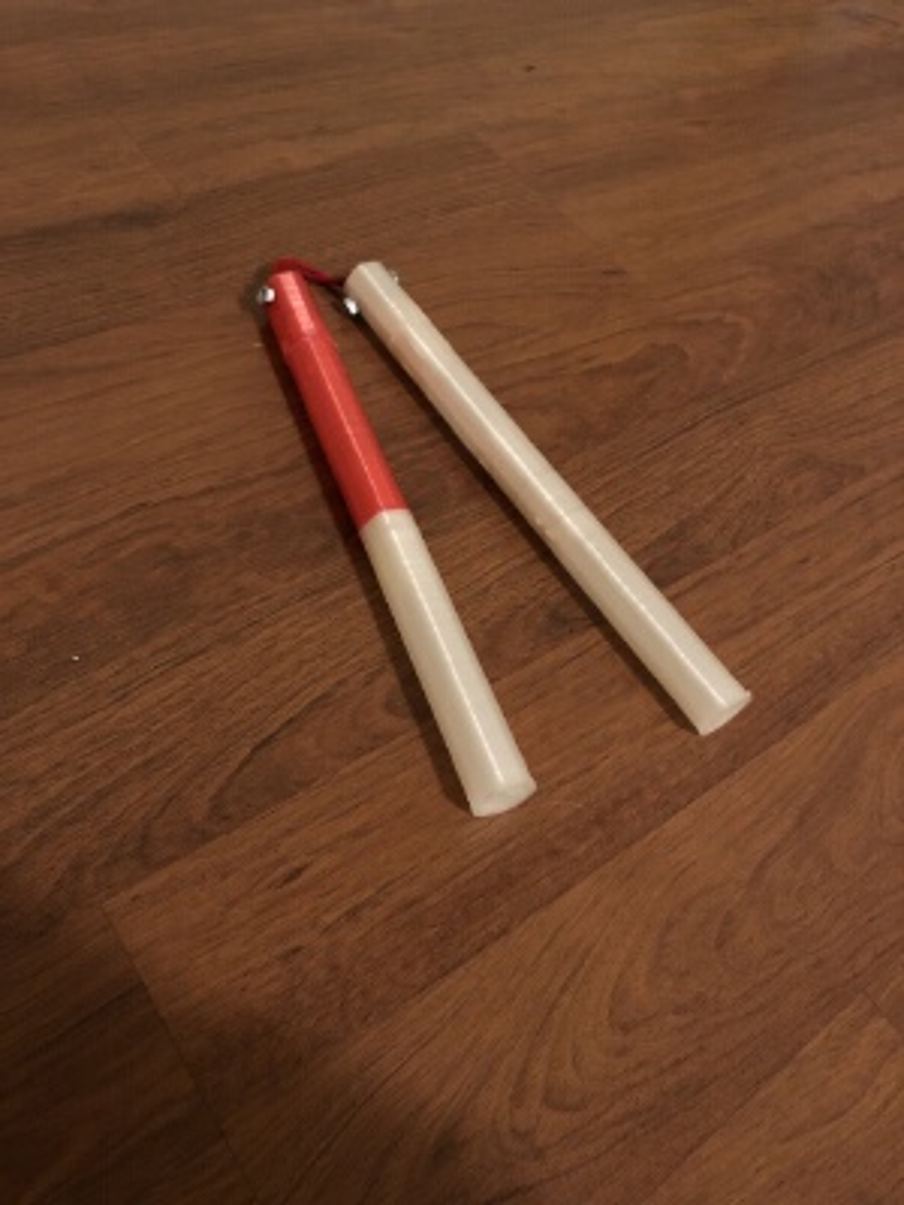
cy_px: 602
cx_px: 452
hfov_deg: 48.2
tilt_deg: -52.6
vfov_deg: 61.7
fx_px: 1010
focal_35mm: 29
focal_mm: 3.99
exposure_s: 1/4
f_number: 1.8
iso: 80
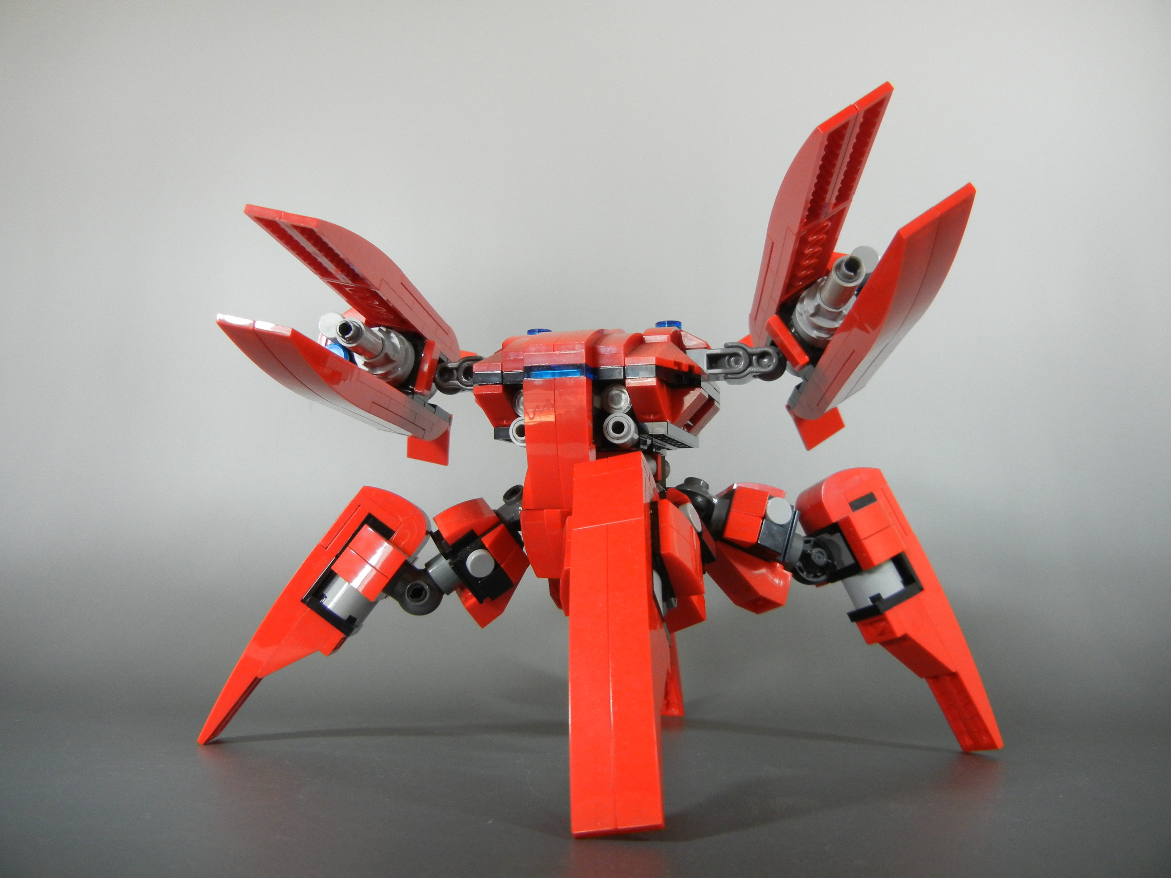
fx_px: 1015
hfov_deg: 60.0
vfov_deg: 46.8
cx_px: 586
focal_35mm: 30
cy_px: 439
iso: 400
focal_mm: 5.4
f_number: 3.5
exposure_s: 1/47.7
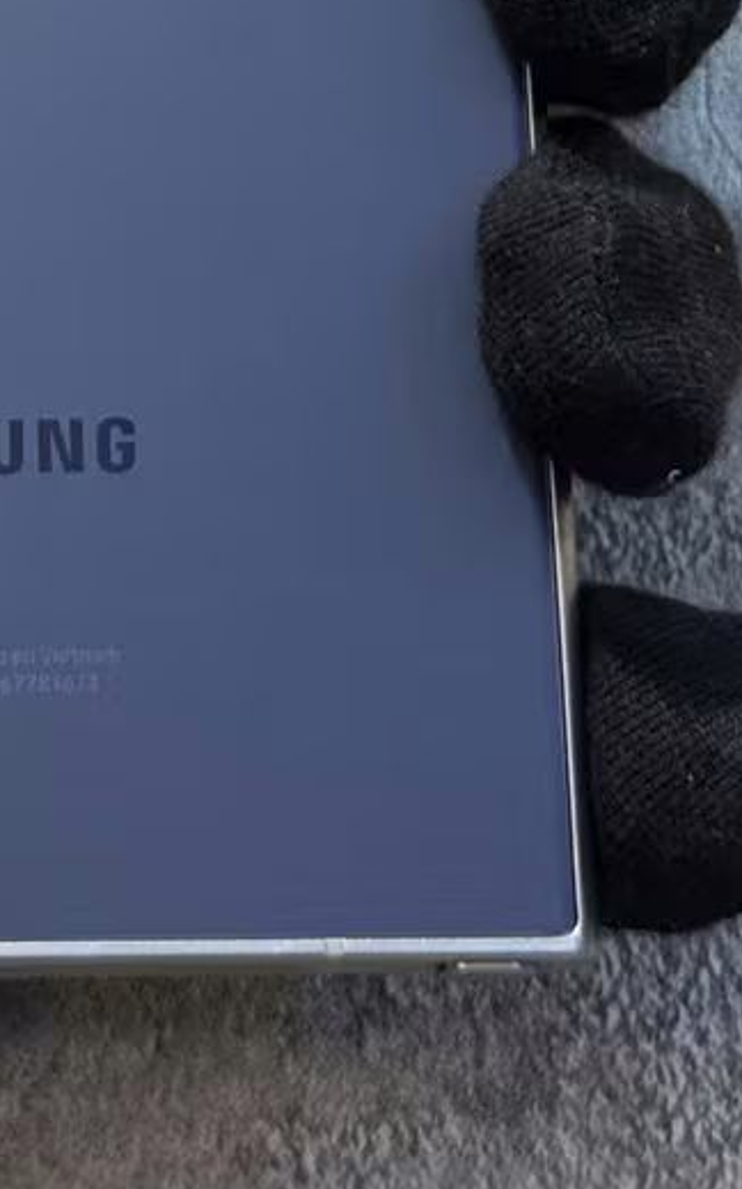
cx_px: -39
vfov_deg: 12.7
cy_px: -529
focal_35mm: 157
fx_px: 5084
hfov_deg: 8.3
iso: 80
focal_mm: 6.76
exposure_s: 1/50
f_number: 1.78
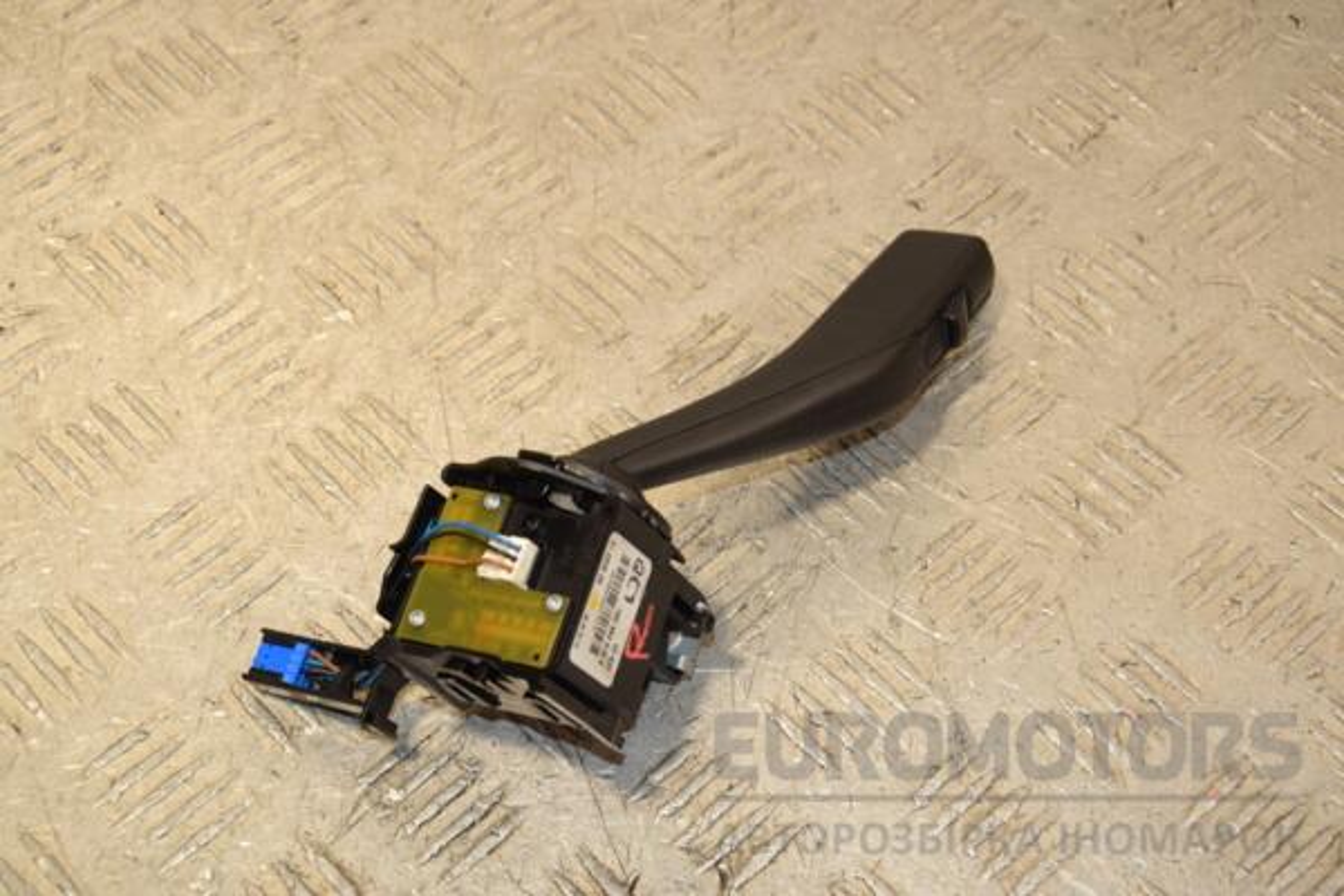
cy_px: 448
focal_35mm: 72
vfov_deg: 18.9
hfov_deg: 28.1
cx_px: 672
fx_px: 2688
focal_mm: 48
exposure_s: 1/200
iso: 800
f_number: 8
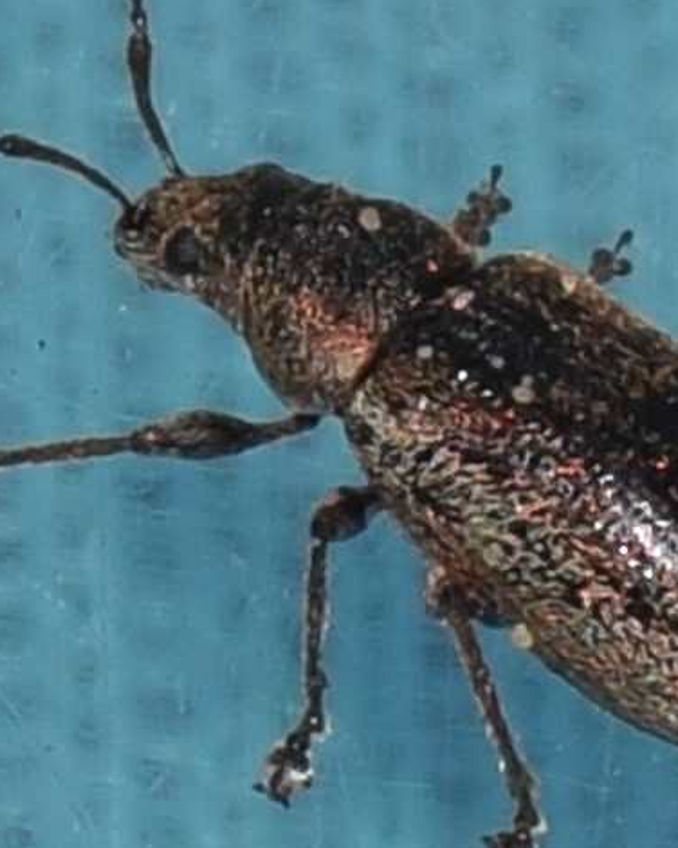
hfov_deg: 3.8
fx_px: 10133
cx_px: 489
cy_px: 426
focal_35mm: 404
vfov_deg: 4.8
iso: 100
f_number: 13
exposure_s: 1/160
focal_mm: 140
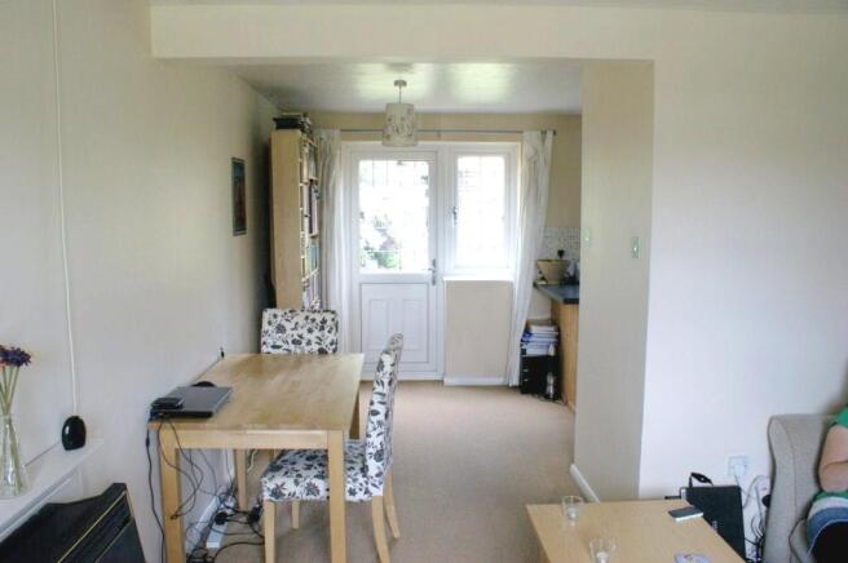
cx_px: 424
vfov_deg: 47.8
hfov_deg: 67.4
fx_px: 635
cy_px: 282
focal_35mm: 27
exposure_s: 1/50
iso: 100
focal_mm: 18
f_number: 5.6
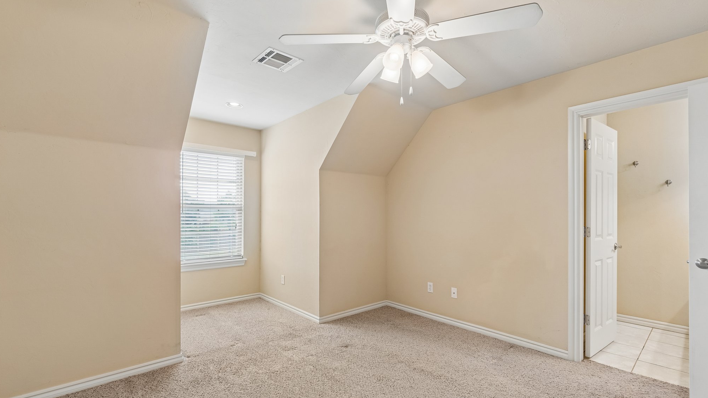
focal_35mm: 16
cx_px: 351
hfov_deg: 99.4
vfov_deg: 66.9
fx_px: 300
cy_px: 220
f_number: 6.3
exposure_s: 1/20
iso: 200
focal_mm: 10
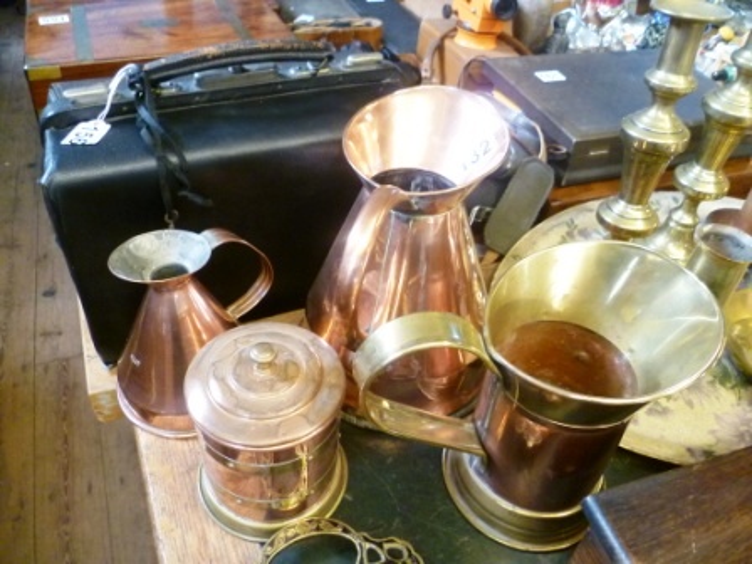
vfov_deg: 49.7
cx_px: 376
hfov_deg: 63.4
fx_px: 608
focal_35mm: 28
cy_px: 282
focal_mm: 5
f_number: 2.8
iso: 400
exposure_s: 1/30
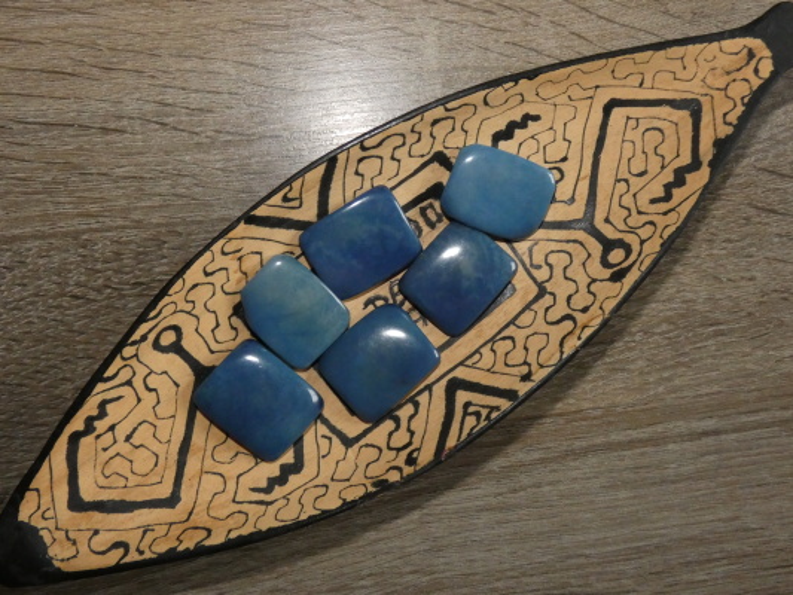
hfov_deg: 60.0
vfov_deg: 46.8
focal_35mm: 30
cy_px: 298
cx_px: 396
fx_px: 687
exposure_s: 1/60
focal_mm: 5.3
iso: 800
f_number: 3.3
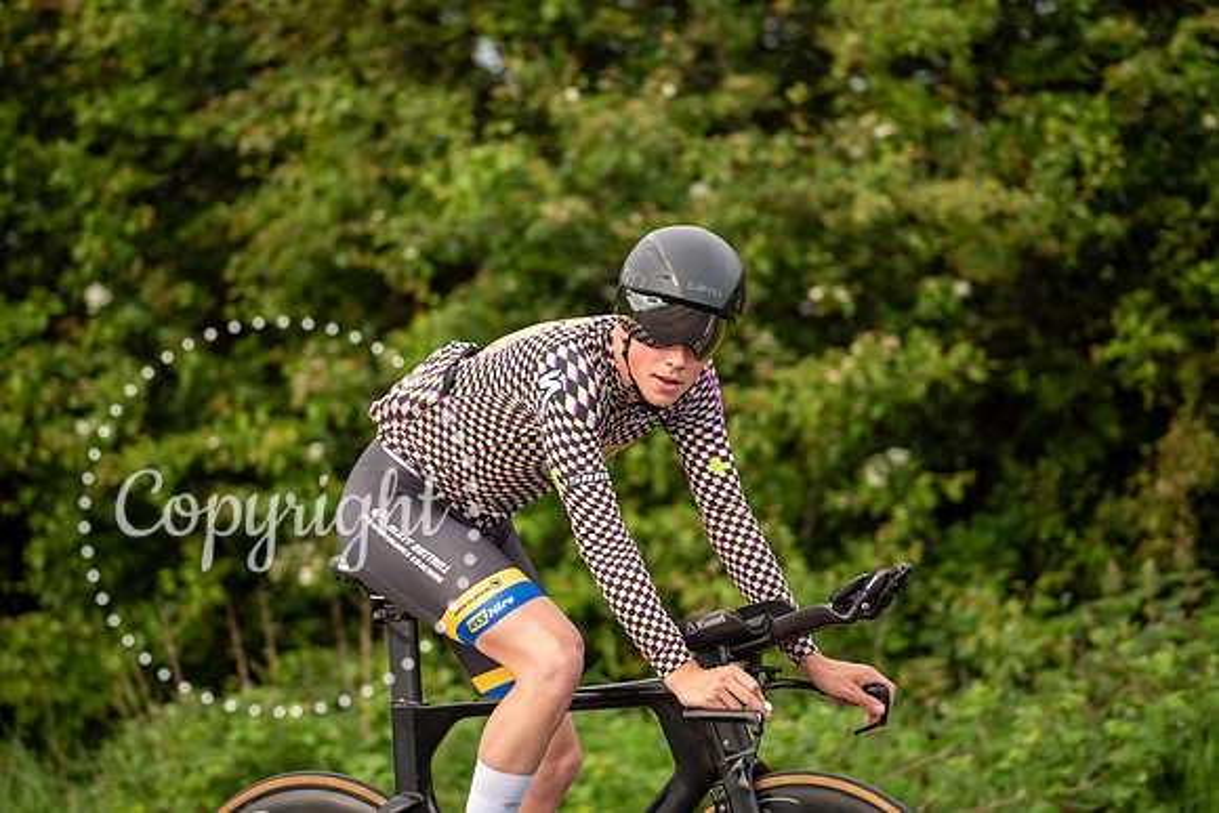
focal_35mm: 200
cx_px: 610
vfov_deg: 6.9
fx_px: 6773
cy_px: 406
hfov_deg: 10.3
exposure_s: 1/320
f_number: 3.2
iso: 180
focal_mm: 200
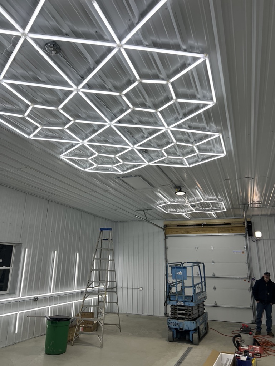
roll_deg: -2.0
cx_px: 138
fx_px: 275
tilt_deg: +17.7
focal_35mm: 26
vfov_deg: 67.3
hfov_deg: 53.1
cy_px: 183
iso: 50
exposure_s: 1/597
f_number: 1.5
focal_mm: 5.7
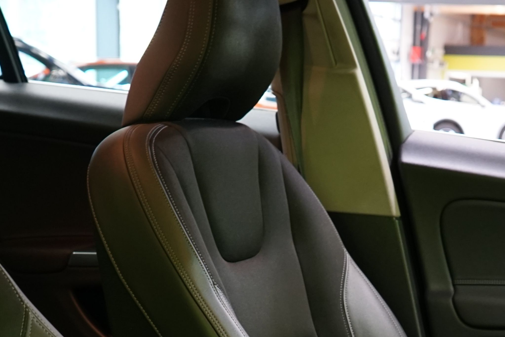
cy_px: 407
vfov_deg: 15.5
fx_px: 1192
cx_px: 381
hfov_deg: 23.7
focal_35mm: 85
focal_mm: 29
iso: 800
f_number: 4.5
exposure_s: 1/10
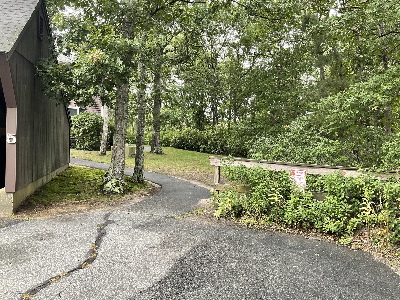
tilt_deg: -2.8
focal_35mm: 29
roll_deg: -3.2
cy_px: 150
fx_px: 335
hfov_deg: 61.7
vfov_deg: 48.2
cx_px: 200
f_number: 1.8
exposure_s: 1/122
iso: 40
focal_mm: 3
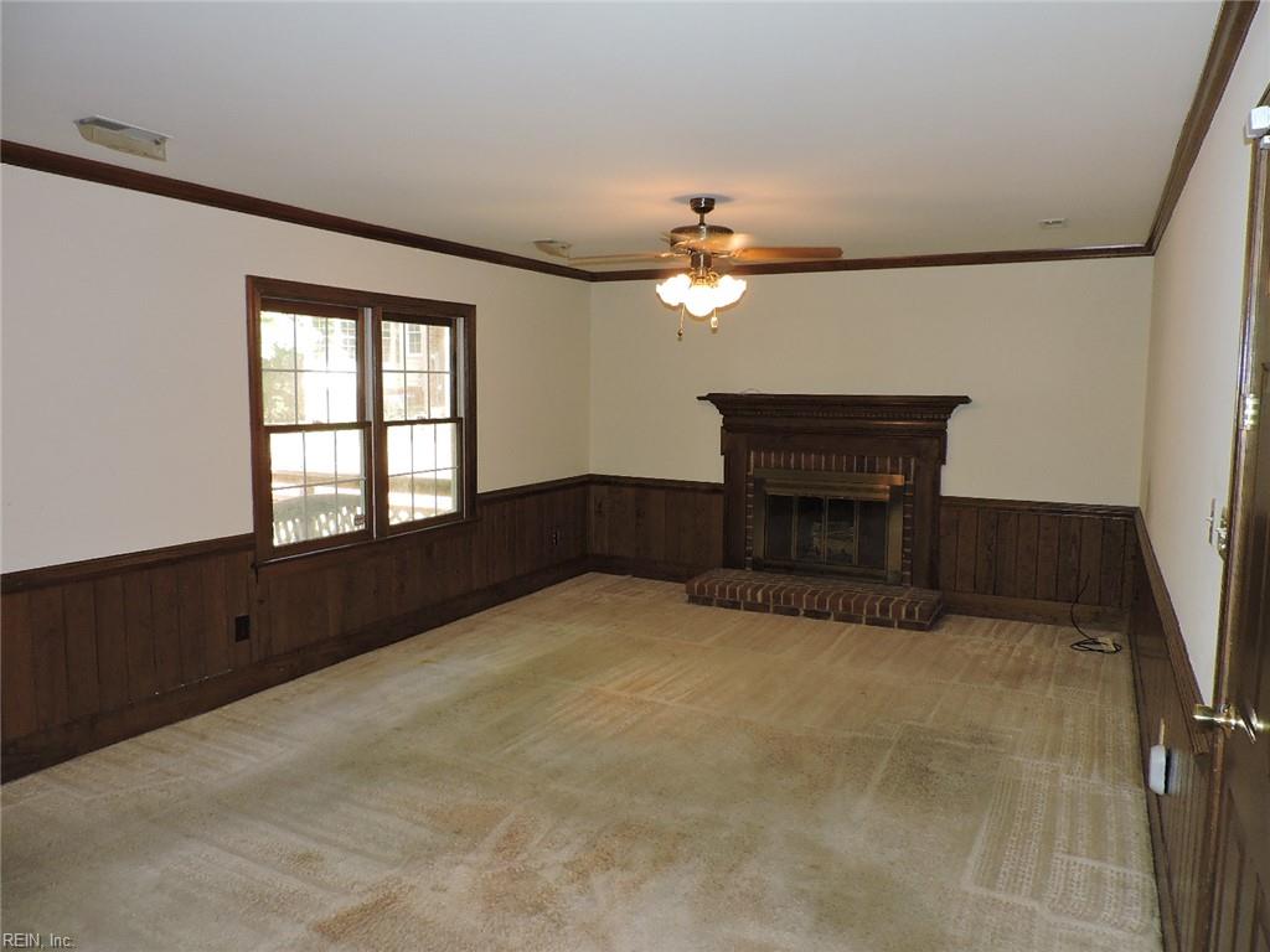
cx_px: 635
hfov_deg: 71.6
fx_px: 881
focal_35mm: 24
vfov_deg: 56.8
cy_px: 476
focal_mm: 4.3
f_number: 3
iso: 200
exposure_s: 1/30
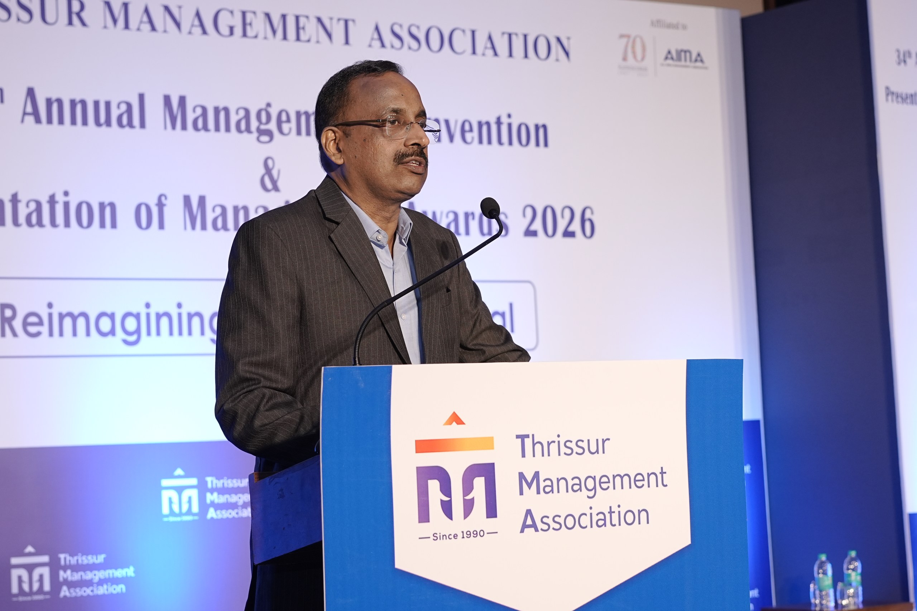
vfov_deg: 16.7
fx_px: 2089
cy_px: 306
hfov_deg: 24.8
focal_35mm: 82
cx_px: 458
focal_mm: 55
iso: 1000
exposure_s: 1/160
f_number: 5
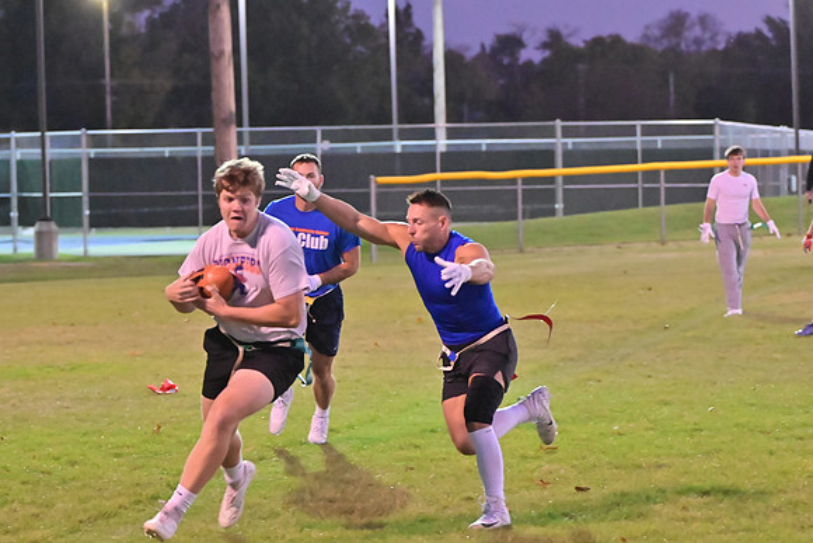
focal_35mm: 157
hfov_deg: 13.1
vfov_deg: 8.7
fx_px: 3546
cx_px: 406
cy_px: 272
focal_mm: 105
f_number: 4
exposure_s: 1/400
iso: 6400
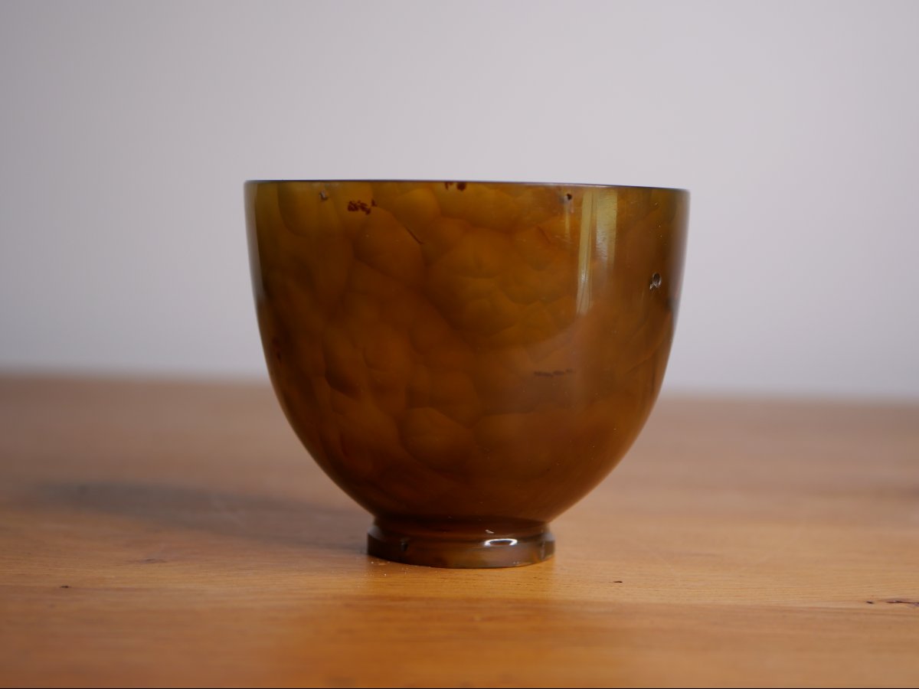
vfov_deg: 24.4
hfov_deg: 32.2
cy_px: 344
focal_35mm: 60
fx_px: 1593
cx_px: 460
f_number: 3.2
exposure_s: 1/125
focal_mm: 30
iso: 200
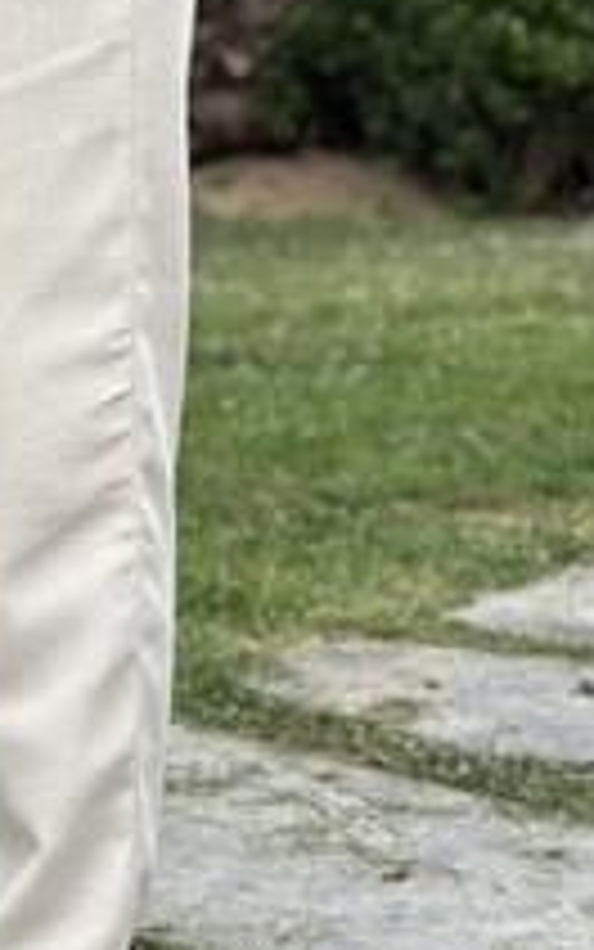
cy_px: 207
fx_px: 3158
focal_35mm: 122
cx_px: -58
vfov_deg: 17.0
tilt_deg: -2.4
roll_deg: -2.5
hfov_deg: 10.6
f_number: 1.78
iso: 80
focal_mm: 6.86
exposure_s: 1/555
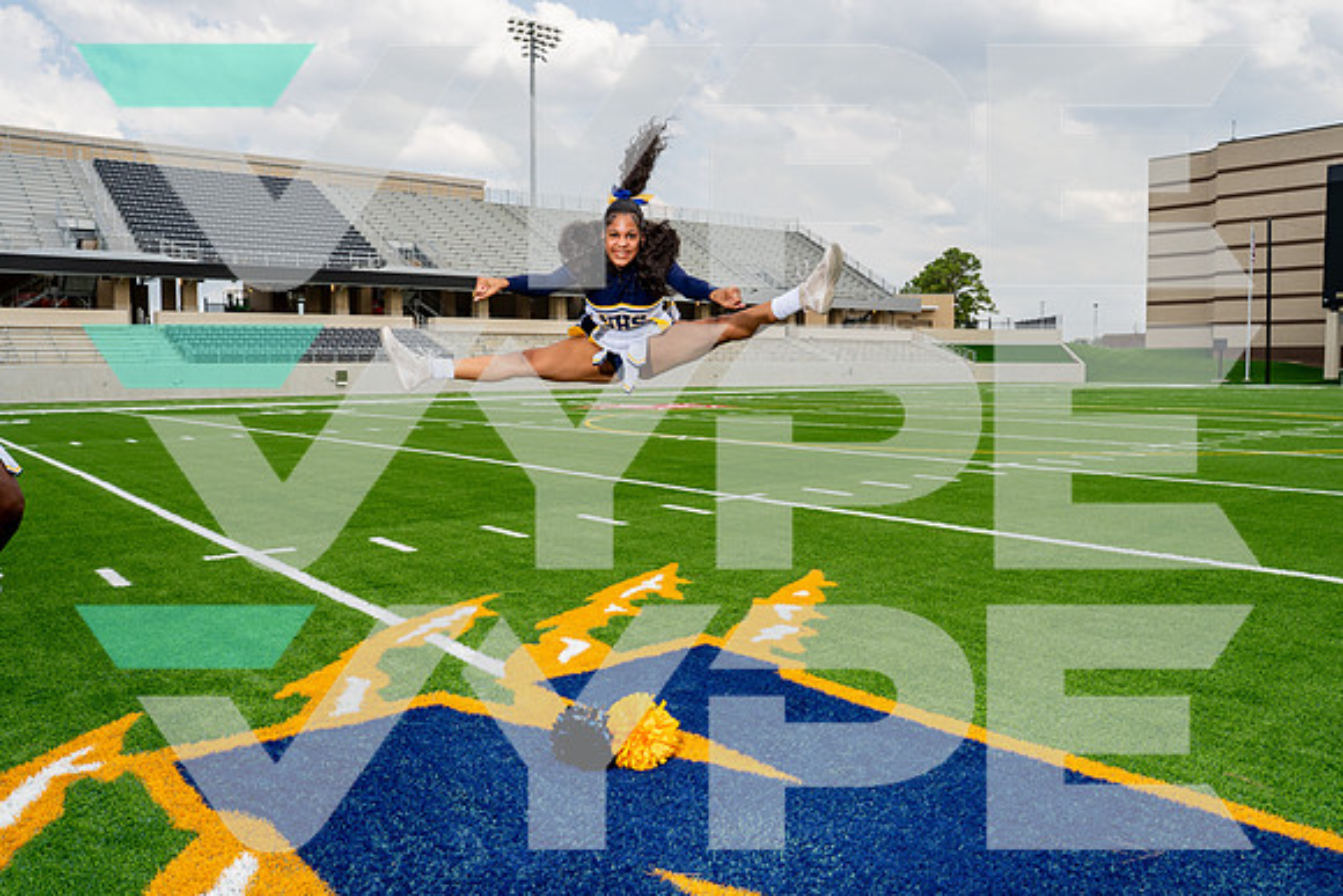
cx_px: 672
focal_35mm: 28
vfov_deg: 47.1
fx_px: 1028
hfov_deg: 66.3
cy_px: 448
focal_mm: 27
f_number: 8
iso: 100
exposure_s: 1/250
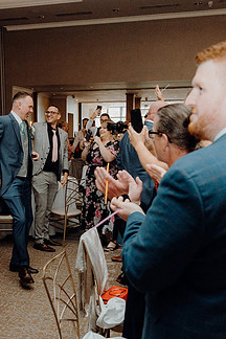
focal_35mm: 43
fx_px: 405
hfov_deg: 30.8
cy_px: 201
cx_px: 63
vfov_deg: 45.2
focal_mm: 24
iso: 2500
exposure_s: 1/160
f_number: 3.5
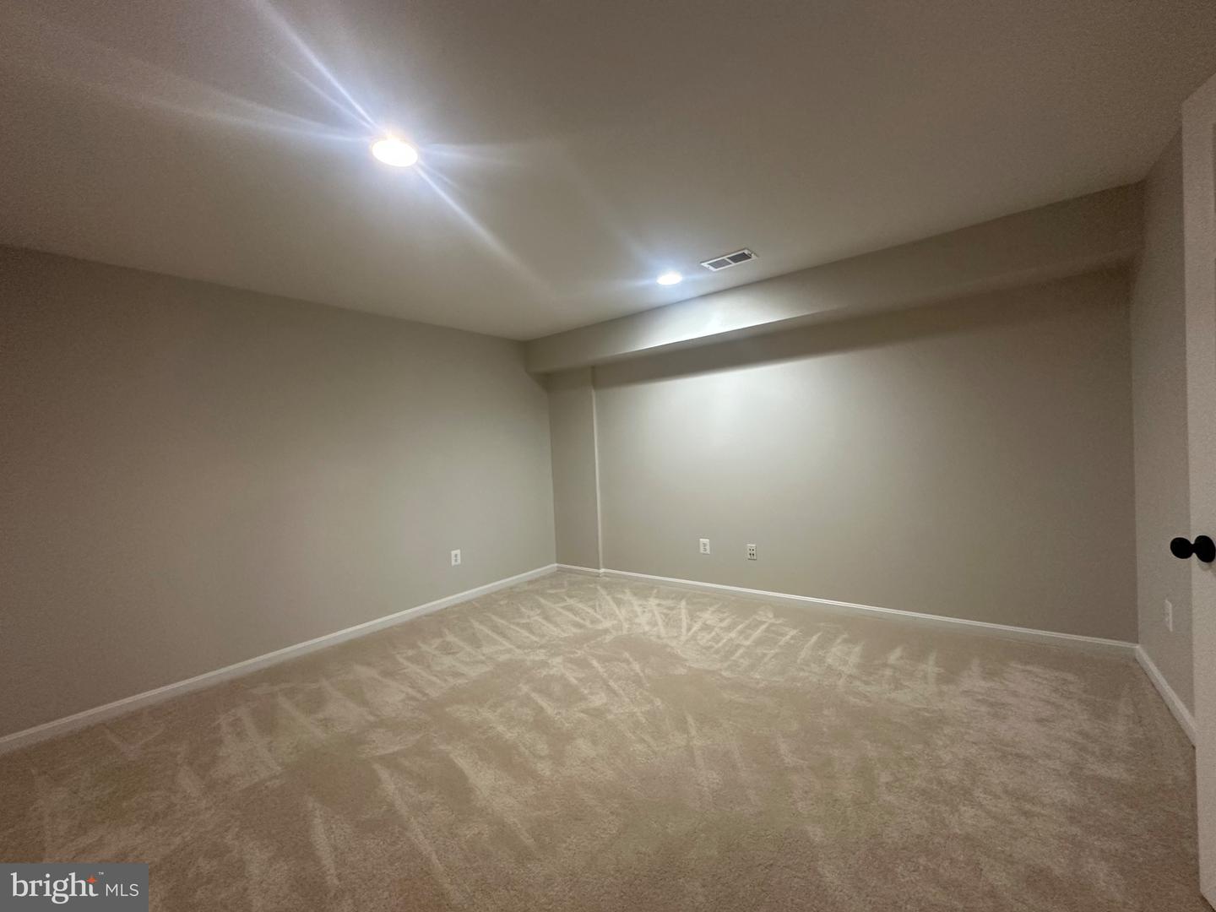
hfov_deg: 102.1
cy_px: 456
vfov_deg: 85.7
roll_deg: +2.9
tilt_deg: -0.3
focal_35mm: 14
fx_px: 492
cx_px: 608
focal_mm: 2.22
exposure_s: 1/60
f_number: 2.2
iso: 320
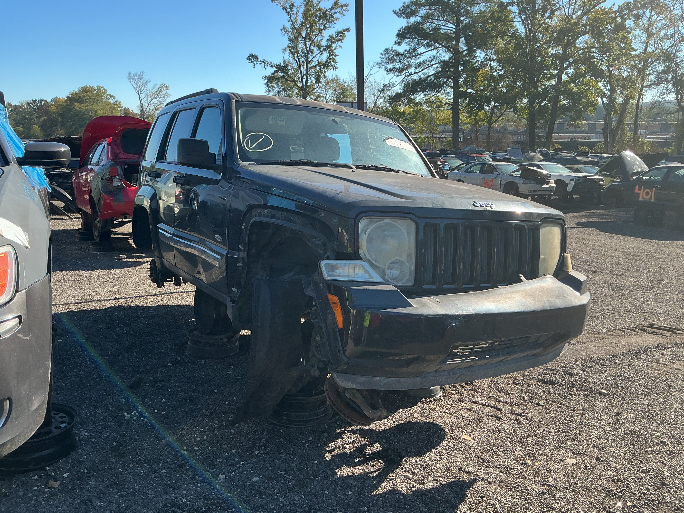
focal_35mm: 29
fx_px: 573
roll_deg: +1.6
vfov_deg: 48.2
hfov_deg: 61.7
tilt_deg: -12.8
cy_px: 256
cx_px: 342
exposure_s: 1/657
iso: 25
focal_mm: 3
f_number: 1.8
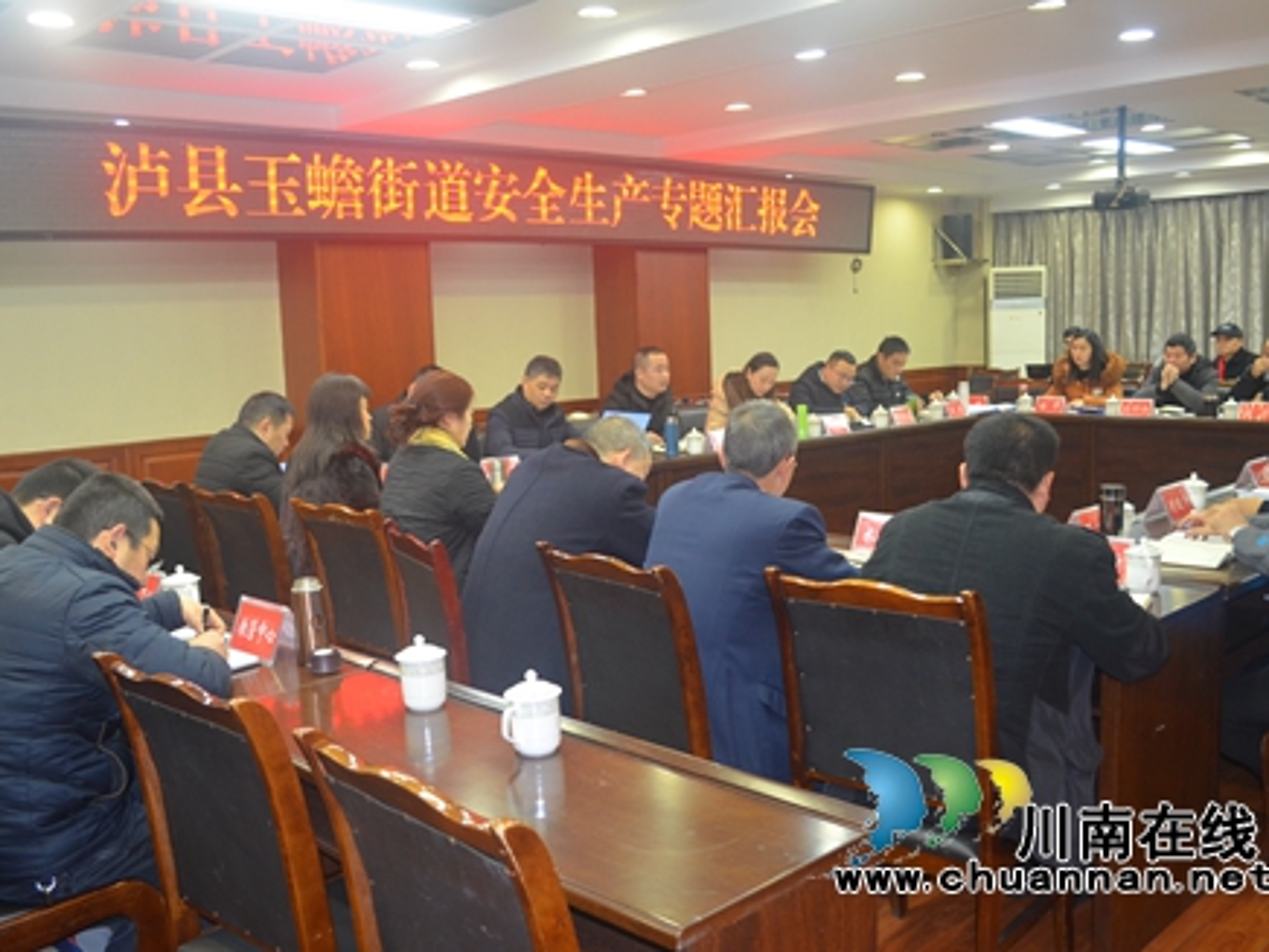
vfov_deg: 42.9
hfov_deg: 55.4
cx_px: 637
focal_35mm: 33
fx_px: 1210
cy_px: 479
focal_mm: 20
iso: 900
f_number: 3.8
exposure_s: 1/60
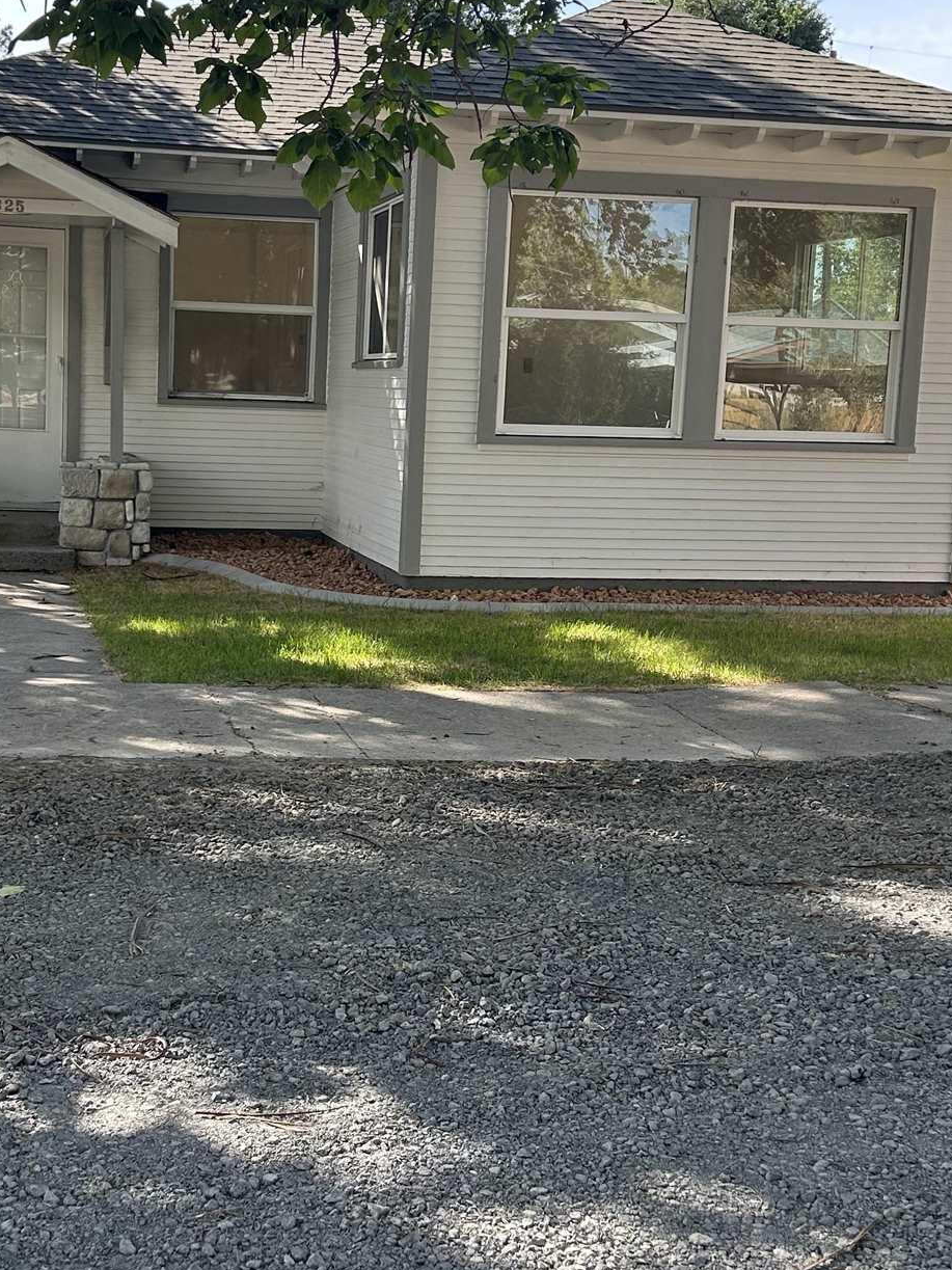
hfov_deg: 29.5
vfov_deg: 38.9
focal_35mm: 49
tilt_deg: -8.3
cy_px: 644
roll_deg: -2.2
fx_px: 1797
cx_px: 327
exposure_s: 1/786
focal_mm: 5.7
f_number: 1.5
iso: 50
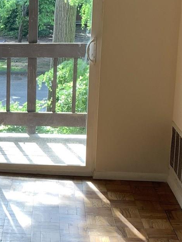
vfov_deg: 20.4
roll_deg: +0.5
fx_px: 673
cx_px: -60
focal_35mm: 96
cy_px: 133
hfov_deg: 14.7
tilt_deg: -11.3
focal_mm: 4.25
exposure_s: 1/120
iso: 50
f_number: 1.8
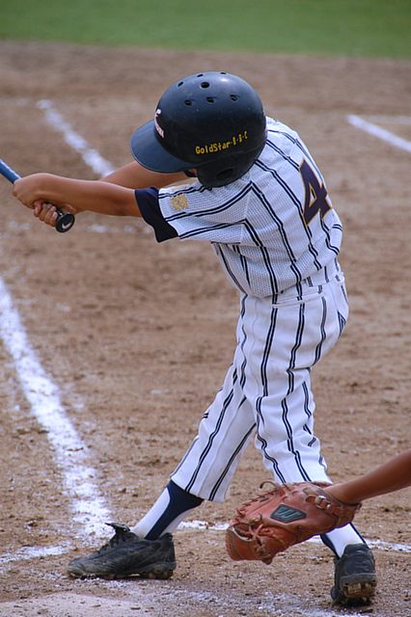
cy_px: 308
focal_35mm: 255
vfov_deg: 8.1
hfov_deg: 5.4
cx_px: 206
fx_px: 4371
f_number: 5.6
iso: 280
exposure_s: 1/1000
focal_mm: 170
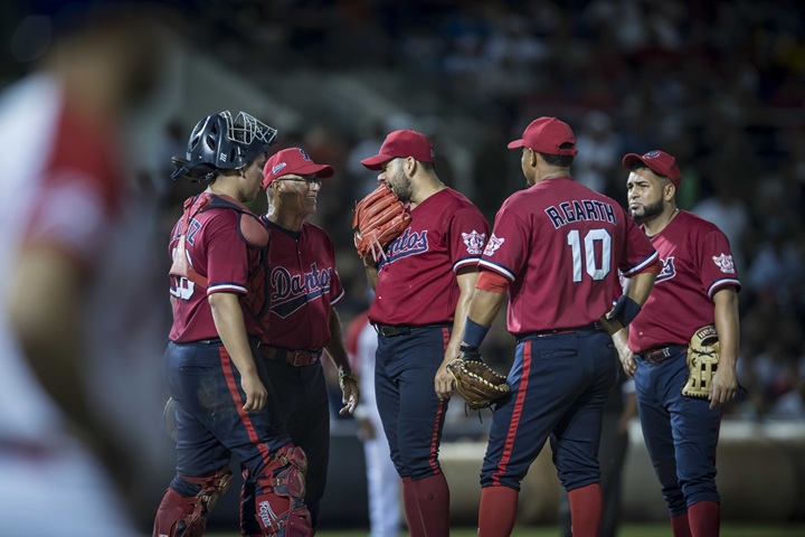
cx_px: 402
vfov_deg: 3.4
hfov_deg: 5.2
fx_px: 8944
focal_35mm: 400
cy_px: 268
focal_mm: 400
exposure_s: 1/640
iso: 1600
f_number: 2.8
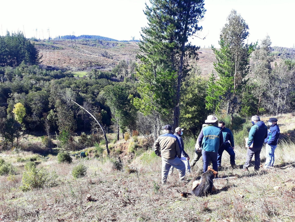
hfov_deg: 65.3
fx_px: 230
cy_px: 111
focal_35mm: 27
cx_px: 148
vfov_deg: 51.4
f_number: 1.9
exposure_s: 1/307
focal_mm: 3.6
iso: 40
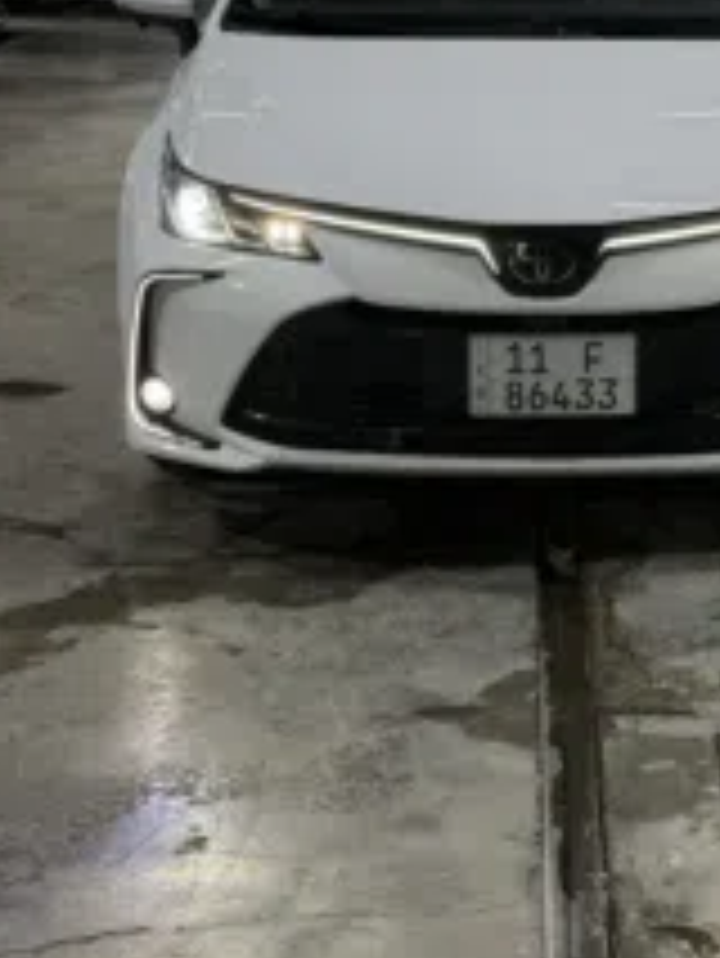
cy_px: 238
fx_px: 2493
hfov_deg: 16.3
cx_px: 540
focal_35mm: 90
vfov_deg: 21.6
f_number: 1.78
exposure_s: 1/100
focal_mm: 6.76
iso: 100
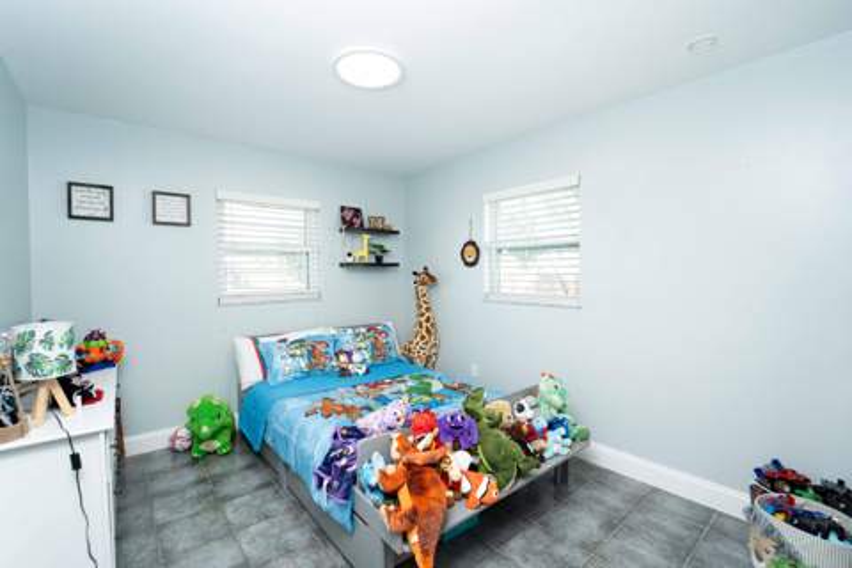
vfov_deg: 77.0
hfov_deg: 100.0
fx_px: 357
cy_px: 284
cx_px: 426
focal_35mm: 15
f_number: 4
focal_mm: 14
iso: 640
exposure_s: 1/160
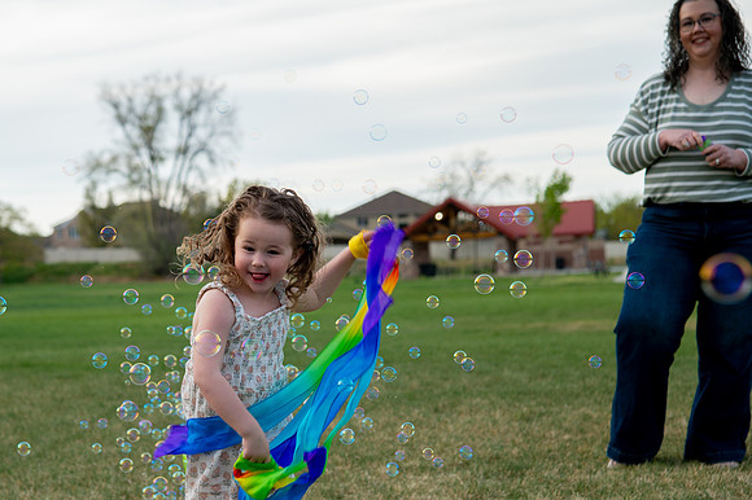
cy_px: 306
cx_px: 243
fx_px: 2118
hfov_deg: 20.1
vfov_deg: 13.5
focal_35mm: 101
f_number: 5
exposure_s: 1/400
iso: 200
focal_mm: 75
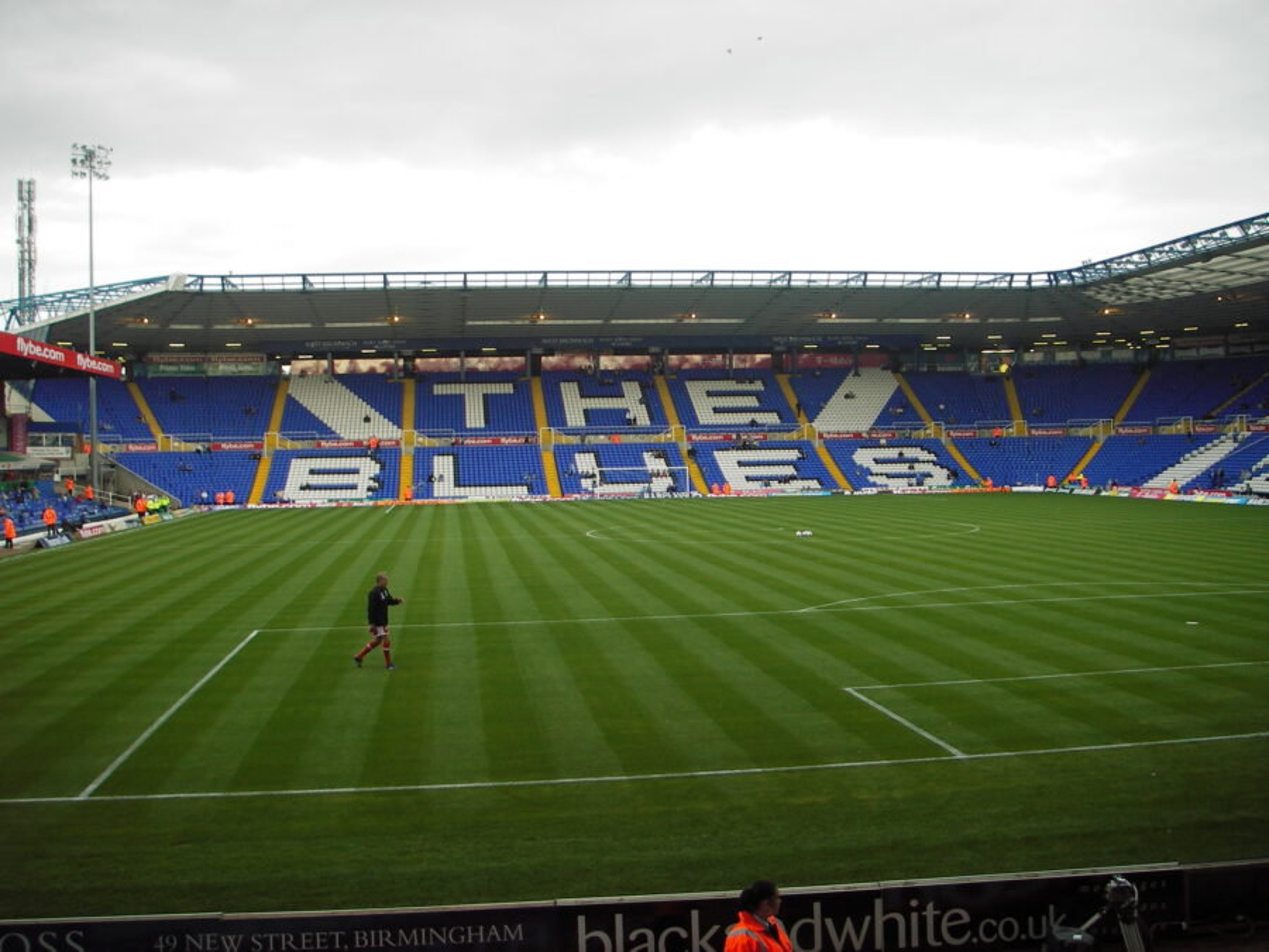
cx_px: 634
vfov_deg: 37.7
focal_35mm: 38
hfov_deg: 49.0
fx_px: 1393
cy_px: 476
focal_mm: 6.3
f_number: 3.3
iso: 50
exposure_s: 1/60
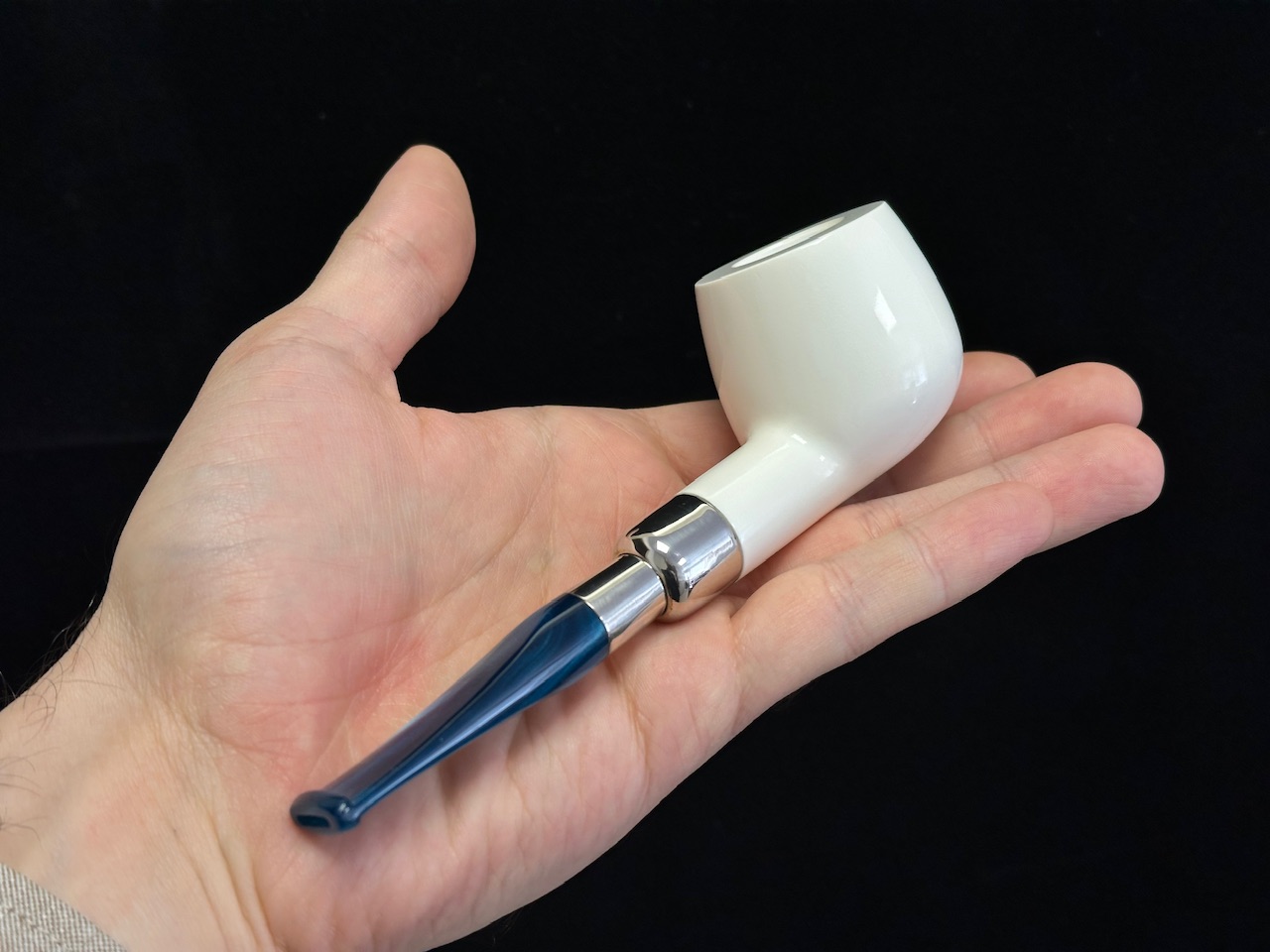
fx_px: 1761
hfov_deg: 39.7
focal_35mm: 48
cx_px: 635
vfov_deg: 30.3
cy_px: 476
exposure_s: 1/254
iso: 64
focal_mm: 6.86
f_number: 1.78
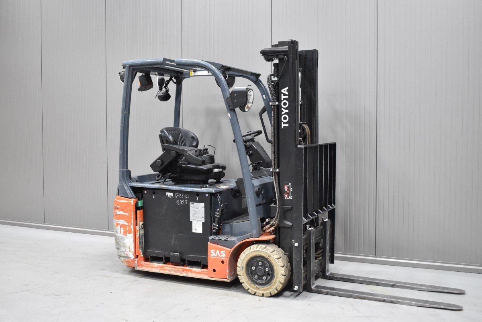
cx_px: 241
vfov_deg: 35.5
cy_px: 161
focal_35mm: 38
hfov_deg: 51.3
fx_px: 502
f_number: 5
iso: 1250
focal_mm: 25
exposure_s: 1/25
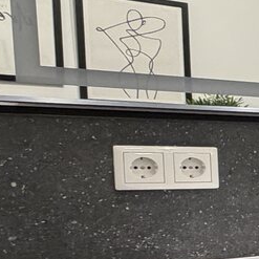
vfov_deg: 21.4
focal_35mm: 80
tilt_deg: -4.7
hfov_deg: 12.3
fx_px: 677
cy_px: 208
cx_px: 731
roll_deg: +0.3
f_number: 2.2
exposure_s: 1/100
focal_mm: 2.22
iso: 250
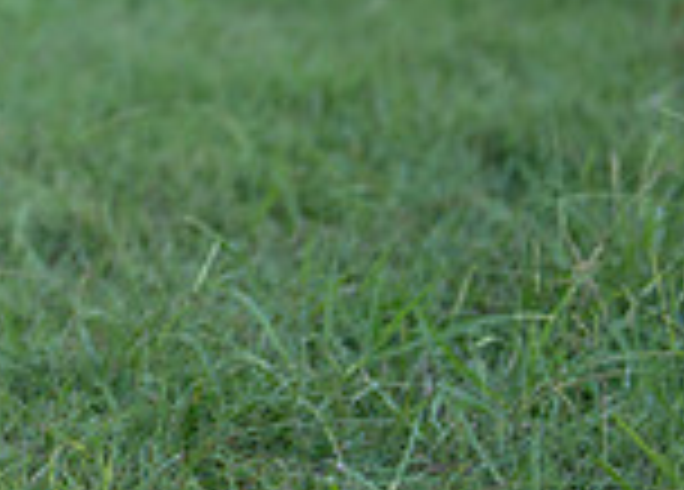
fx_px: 4766
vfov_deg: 5.8
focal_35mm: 245
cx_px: -490
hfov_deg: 8.0
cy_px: -391
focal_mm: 50
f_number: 1.2
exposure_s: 1/1250
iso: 100
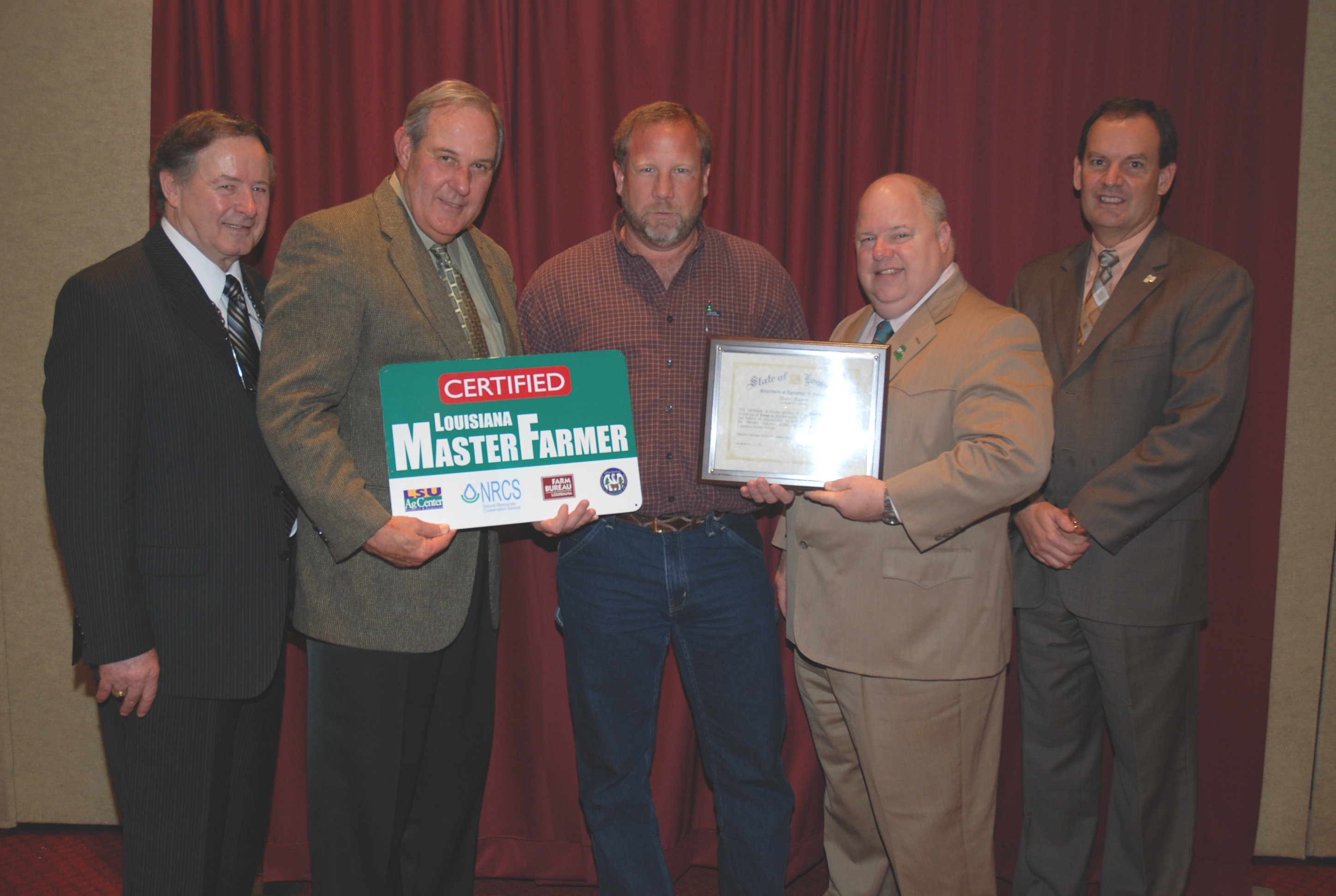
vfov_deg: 37.0
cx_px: 668
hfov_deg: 53.0
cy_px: 448
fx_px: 1339
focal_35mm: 36
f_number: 4
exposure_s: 1/60
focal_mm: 24
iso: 200
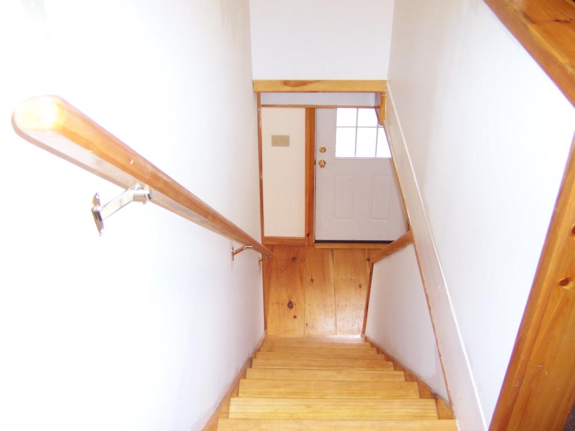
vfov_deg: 39.7
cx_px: 288
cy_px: 216
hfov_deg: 51.4
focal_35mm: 36
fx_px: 598
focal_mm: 5.6
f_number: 2.4
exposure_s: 1/60
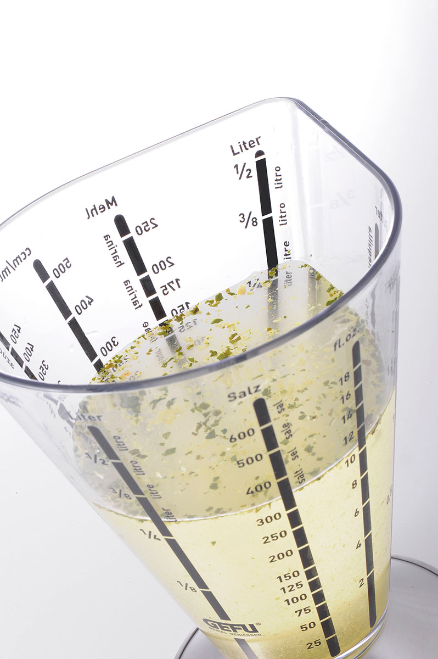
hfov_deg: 13.0
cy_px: 330
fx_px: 1919
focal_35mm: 105
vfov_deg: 19.5
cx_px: 219
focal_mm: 105
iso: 640
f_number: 29
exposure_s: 1/200
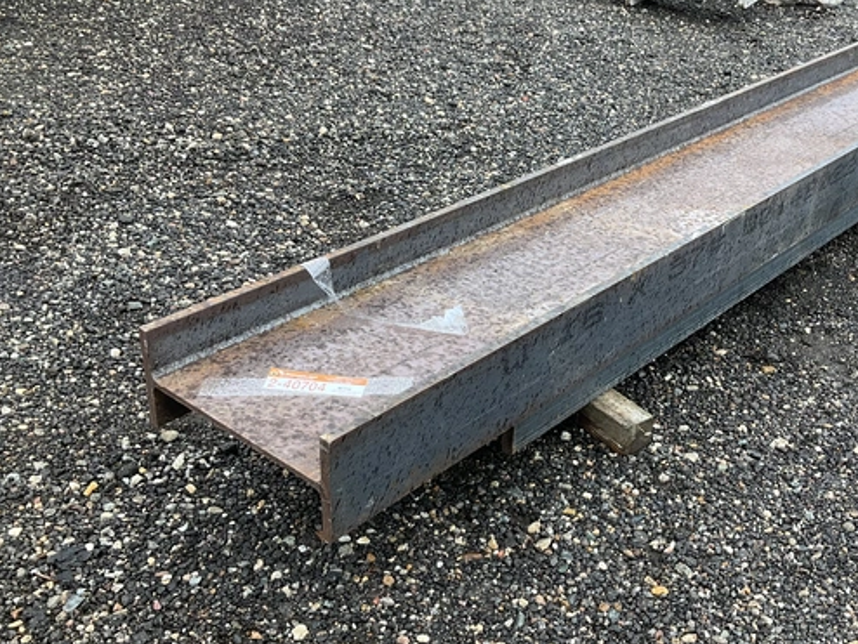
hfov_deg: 42.3
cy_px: 350
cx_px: 575
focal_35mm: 44
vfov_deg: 32.9
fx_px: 1091
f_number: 1.8
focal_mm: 3
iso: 20
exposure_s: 1/143
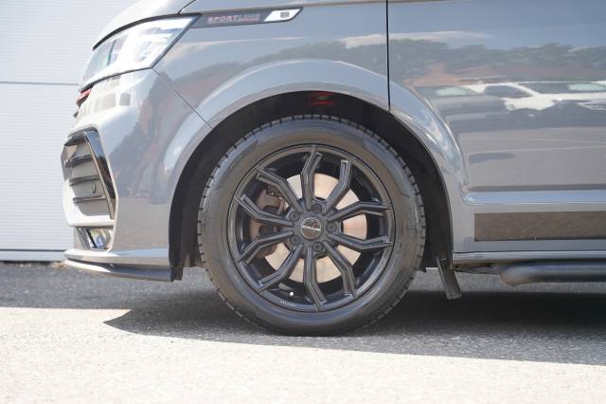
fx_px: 996
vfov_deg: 22.9
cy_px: 202
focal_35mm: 59
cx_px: 303
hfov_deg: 33.8
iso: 320
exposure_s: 1/160
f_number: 4
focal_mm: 59.2
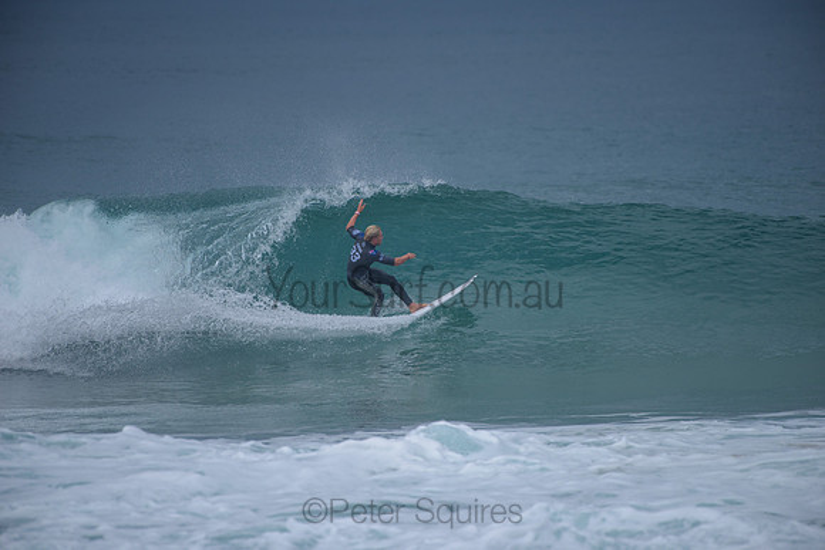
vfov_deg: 2.8
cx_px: 412
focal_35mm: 500
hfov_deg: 4.1
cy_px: 275
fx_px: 11460
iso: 180
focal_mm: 500
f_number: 5.6
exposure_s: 1/2000
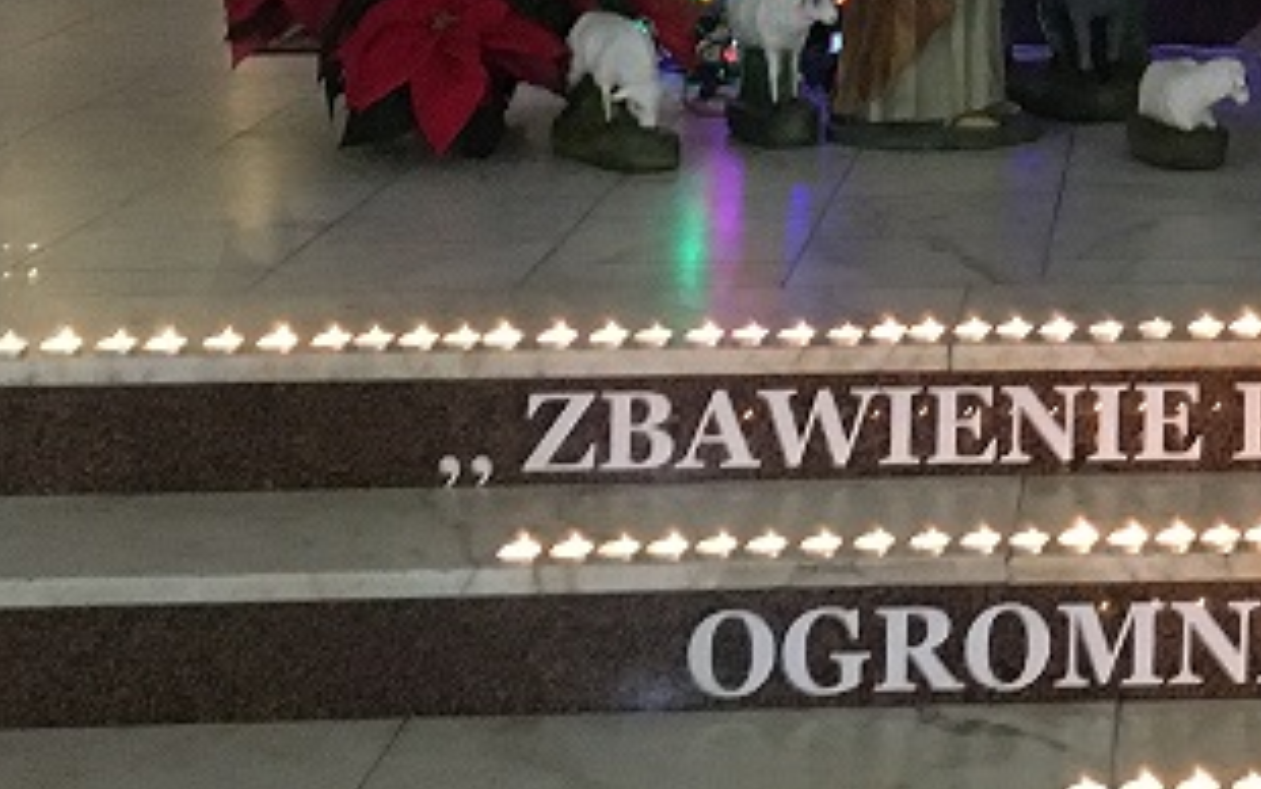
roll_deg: -1.0
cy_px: -305
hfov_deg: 19.3
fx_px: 3438
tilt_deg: -0.9
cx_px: 1615
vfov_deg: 12.6
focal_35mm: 100
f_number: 2.2
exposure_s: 1/17
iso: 320
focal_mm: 4.15
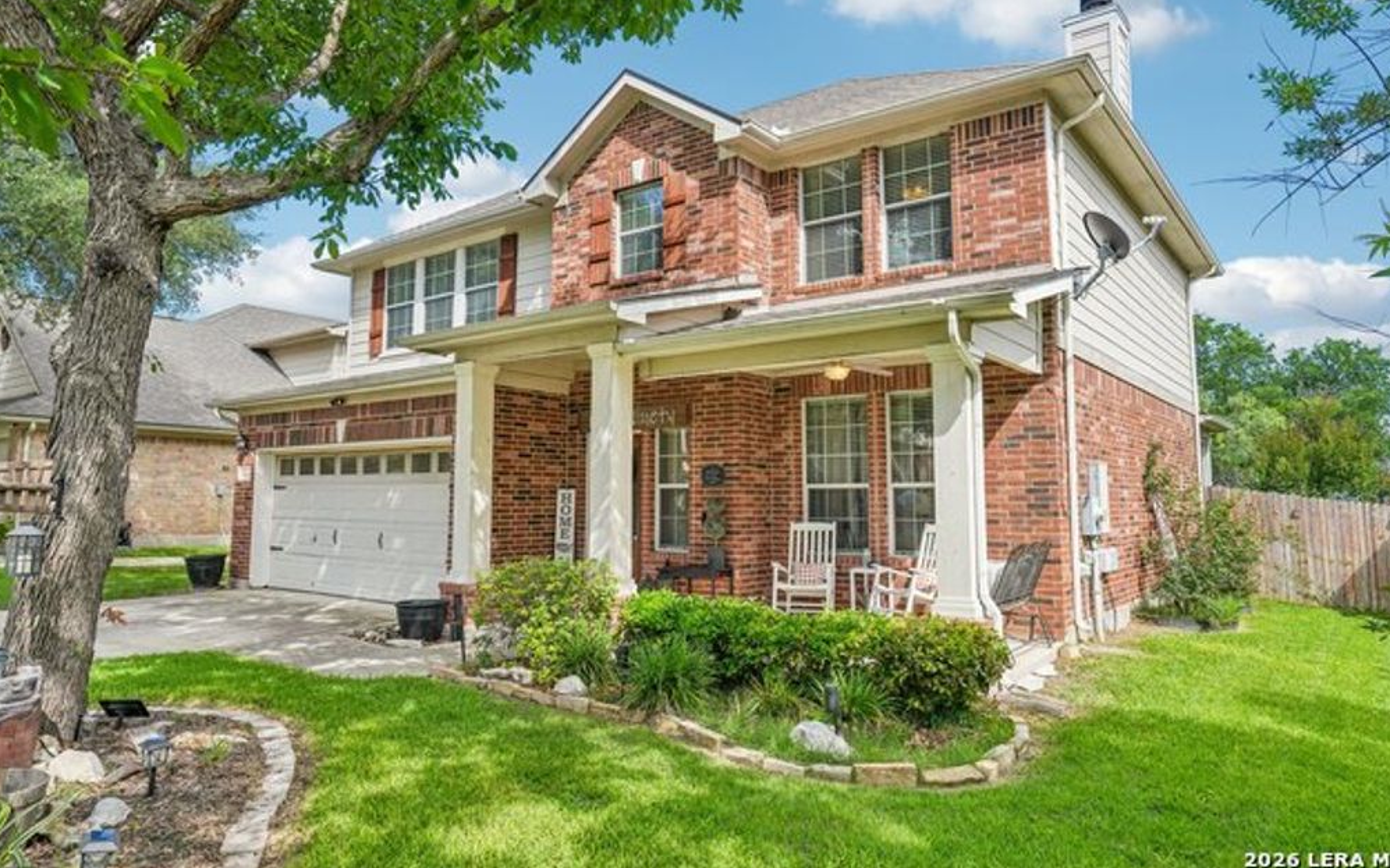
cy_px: 397
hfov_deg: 77.1
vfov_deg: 52.9
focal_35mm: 23
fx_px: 871
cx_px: 708
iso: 200
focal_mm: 22
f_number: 8
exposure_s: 1/250
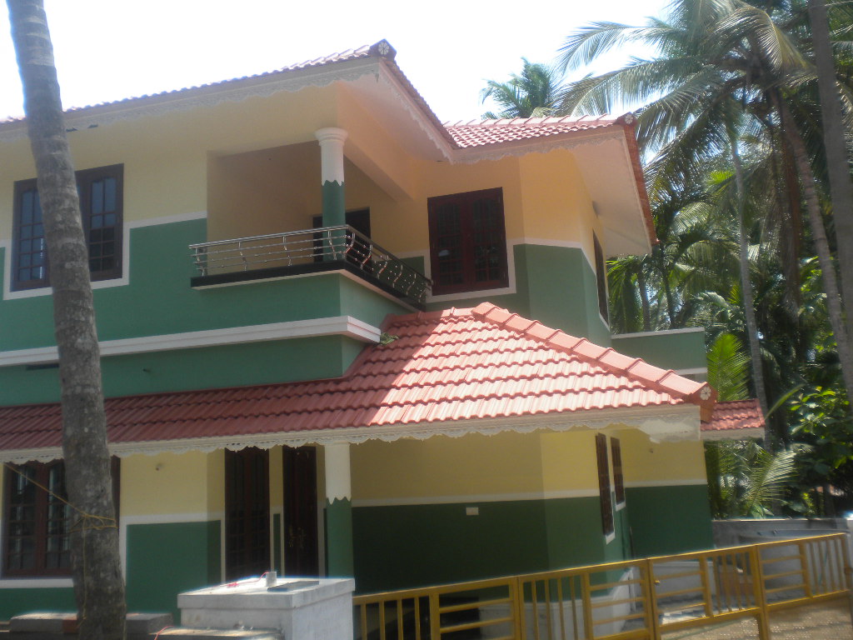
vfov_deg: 40.7
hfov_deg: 52.6
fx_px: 862
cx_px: 426
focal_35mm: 35
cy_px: 320
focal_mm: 6.3
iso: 113
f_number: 4.6
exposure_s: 1/318
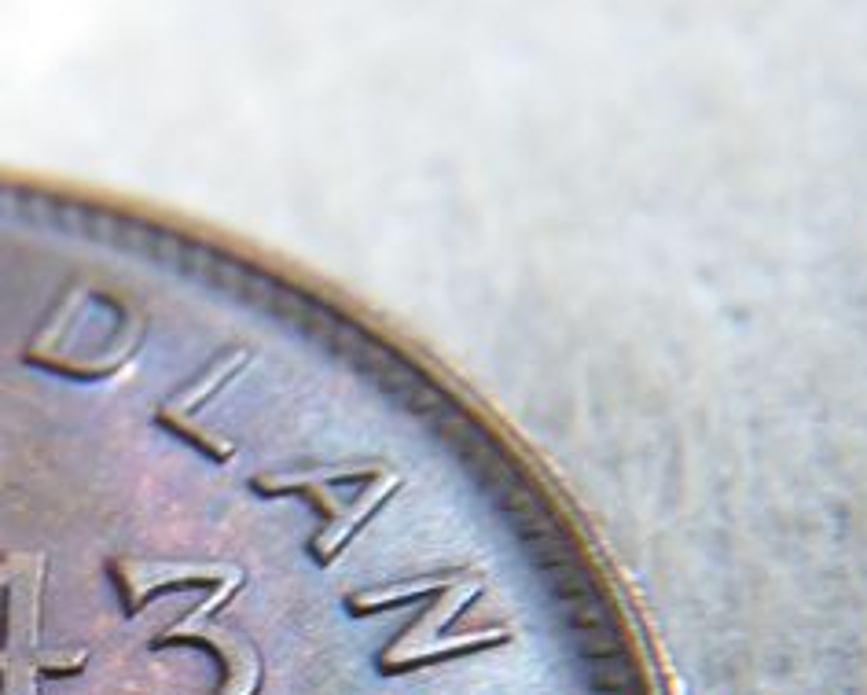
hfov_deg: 20.1
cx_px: -147
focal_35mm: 90
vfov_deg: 16.5
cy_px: 805
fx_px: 2310
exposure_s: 1/13
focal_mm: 6.1
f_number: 3.8
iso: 800
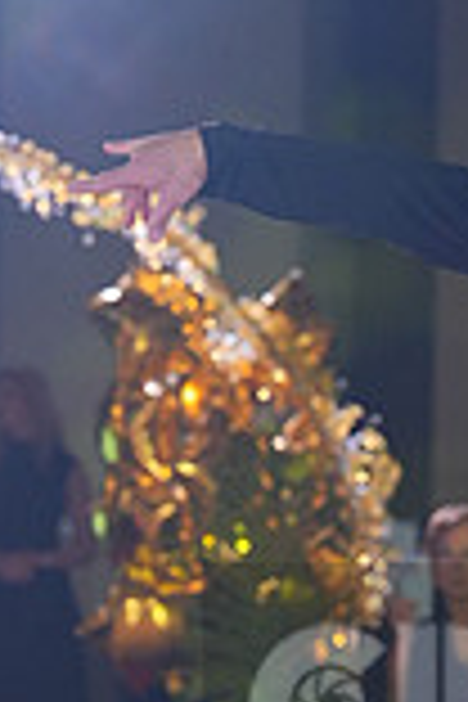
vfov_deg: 6.3
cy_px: 716
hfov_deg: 4.2
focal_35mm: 328
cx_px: 826
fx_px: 6395
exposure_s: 1/400
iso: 1250
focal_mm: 88
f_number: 4
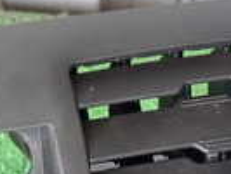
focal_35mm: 144
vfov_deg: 9.9
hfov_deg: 13.4
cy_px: 282
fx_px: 962
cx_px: -19
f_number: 2.4
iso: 500
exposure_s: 1/30
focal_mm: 5.79
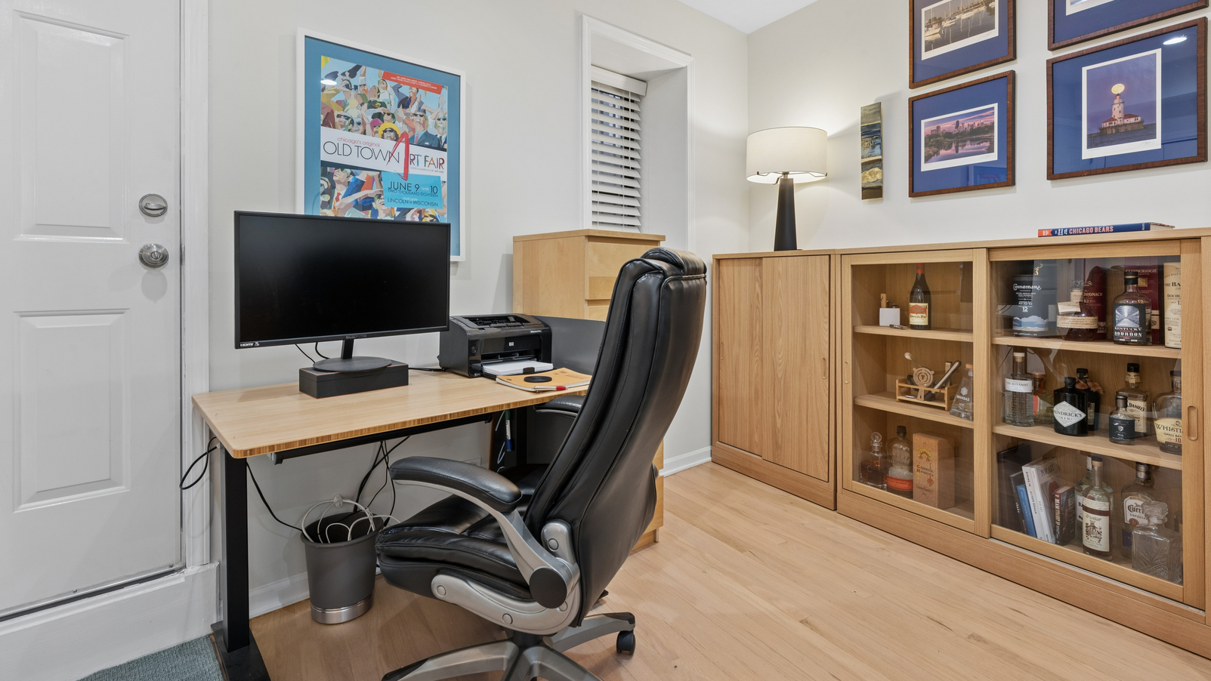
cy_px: 278
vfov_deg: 60.6
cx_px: 608
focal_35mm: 18
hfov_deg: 92.7
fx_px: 578
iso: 400
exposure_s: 1/15
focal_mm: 17
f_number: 11
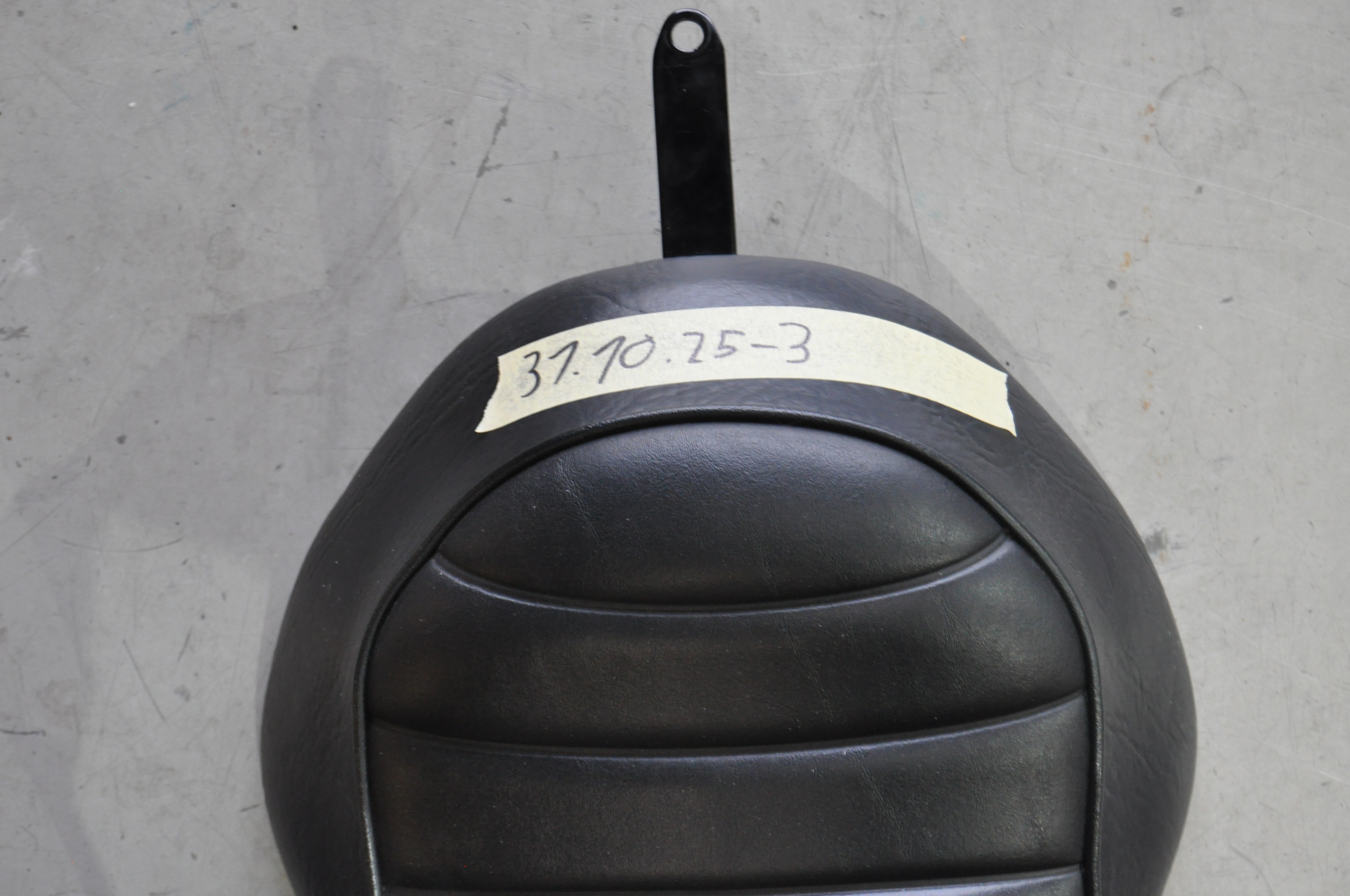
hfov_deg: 24.6
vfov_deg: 16.5
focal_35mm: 82
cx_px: 675
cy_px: 448
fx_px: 3090
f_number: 5.6
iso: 1100
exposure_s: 1/30
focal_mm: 55
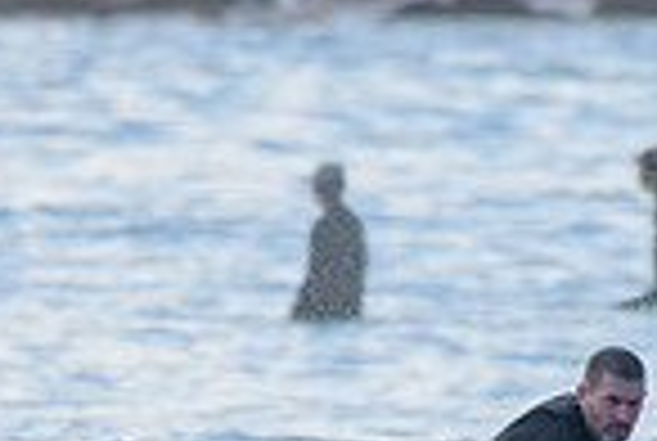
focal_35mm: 2426
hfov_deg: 0.8
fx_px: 44365
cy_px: 592
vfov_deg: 0.6
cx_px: 442
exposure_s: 1/2000
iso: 250
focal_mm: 500
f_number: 5.6
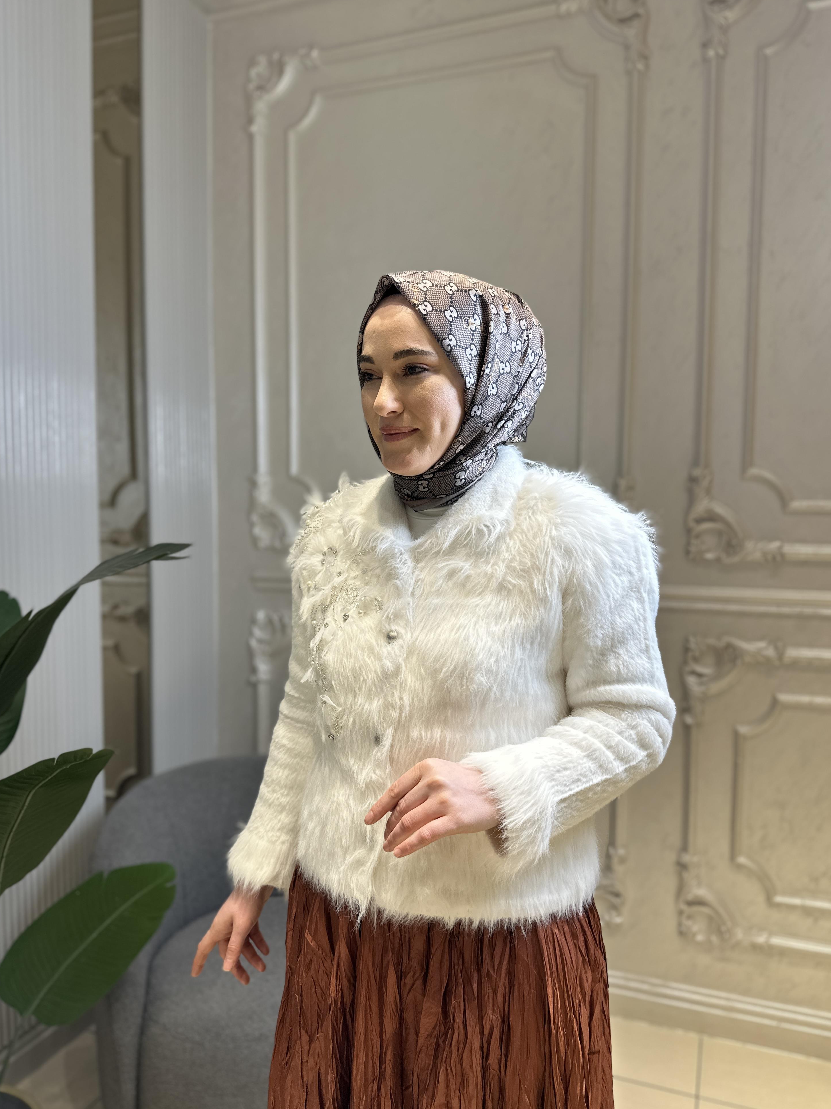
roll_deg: -0.8
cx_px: 420
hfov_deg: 54.9
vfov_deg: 69.4
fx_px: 800
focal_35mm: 25
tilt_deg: -3.1
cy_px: 569
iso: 64
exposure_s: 1/214
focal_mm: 6.86
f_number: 1.78
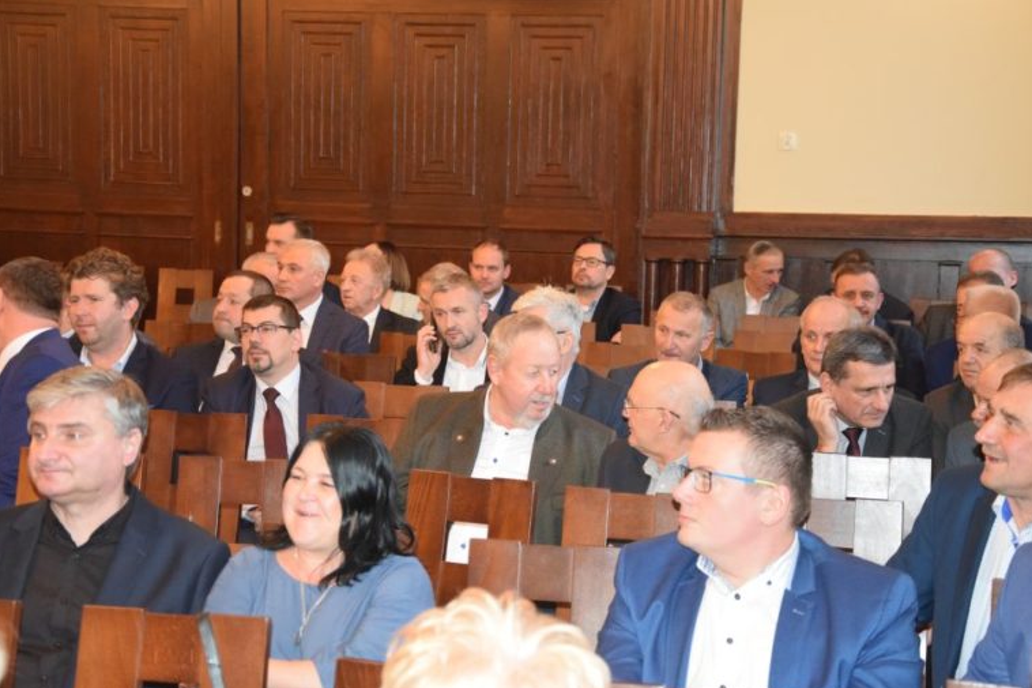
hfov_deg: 26.7
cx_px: 517
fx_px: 2178
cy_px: 347
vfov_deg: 17.9
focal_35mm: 76
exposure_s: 1/60
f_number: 5
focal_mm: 50
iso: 3200
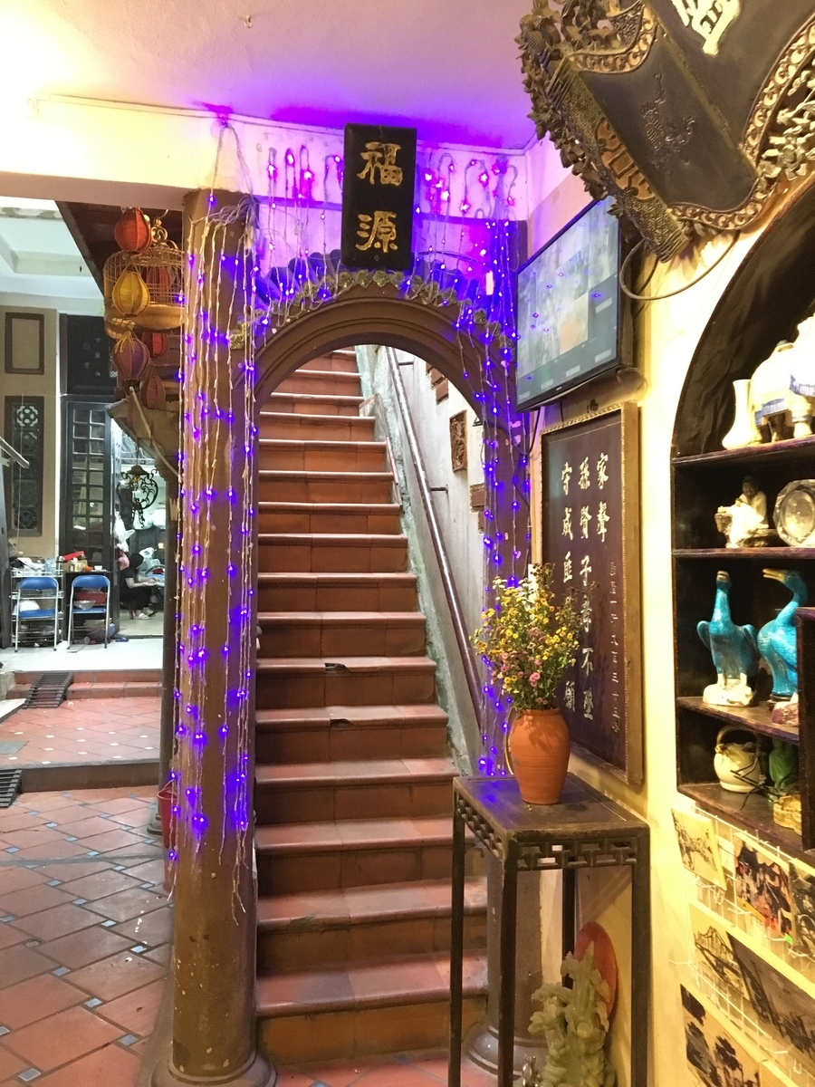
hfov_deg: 48.2
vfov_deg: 61.7
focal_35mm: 29
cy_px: 544
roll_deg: -0.8
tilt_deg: +0.5
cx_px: 408
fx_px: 910
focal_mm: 4.15
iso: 400
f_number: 2.2
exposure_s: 1/17
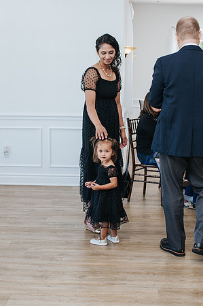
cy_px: 174
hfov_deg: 22.6
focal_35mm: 60
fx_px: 507
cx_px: 102
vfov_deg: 33.5
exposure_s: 1/200
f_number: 3.2
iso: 800
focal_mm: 35
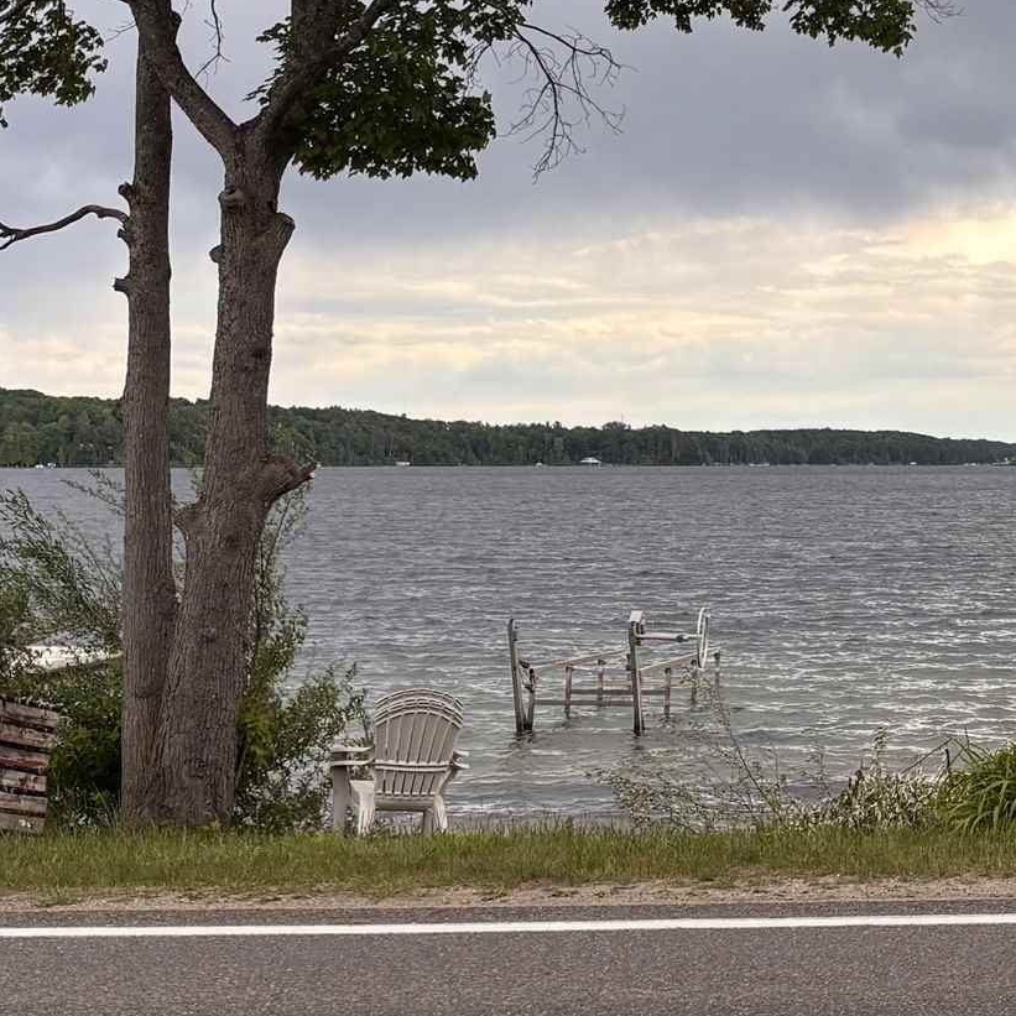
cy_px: 411
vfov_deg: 20.2
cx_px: 1126
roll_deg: +0.0
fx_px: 2856
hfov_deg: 19.3
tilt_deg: +0.7
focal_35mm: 86
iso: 50
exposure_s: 1/811
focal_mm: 5.96
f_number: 1.6
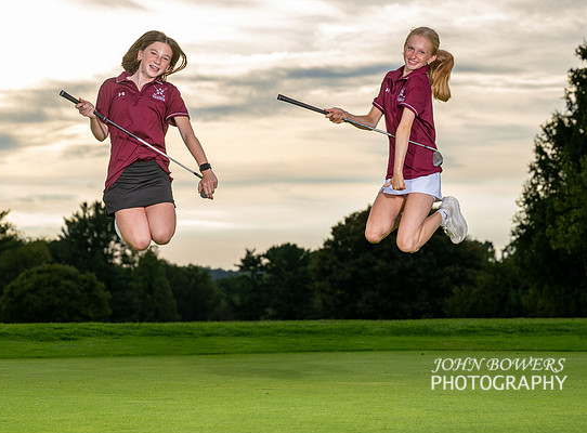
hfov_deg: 19.4
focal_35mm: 102
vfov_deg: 14.4
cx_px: 325
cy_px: 212
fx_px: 1720
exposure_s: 1/640
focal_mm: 70
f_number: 4.5
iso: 125
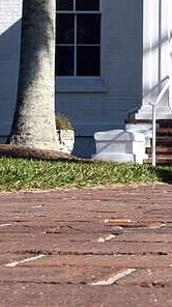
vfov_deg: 20.9
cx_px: 350
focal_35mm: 102
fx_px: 829
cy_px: 202
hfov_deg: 10.8
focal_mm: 24
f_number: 11
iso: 125
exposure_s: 1/200
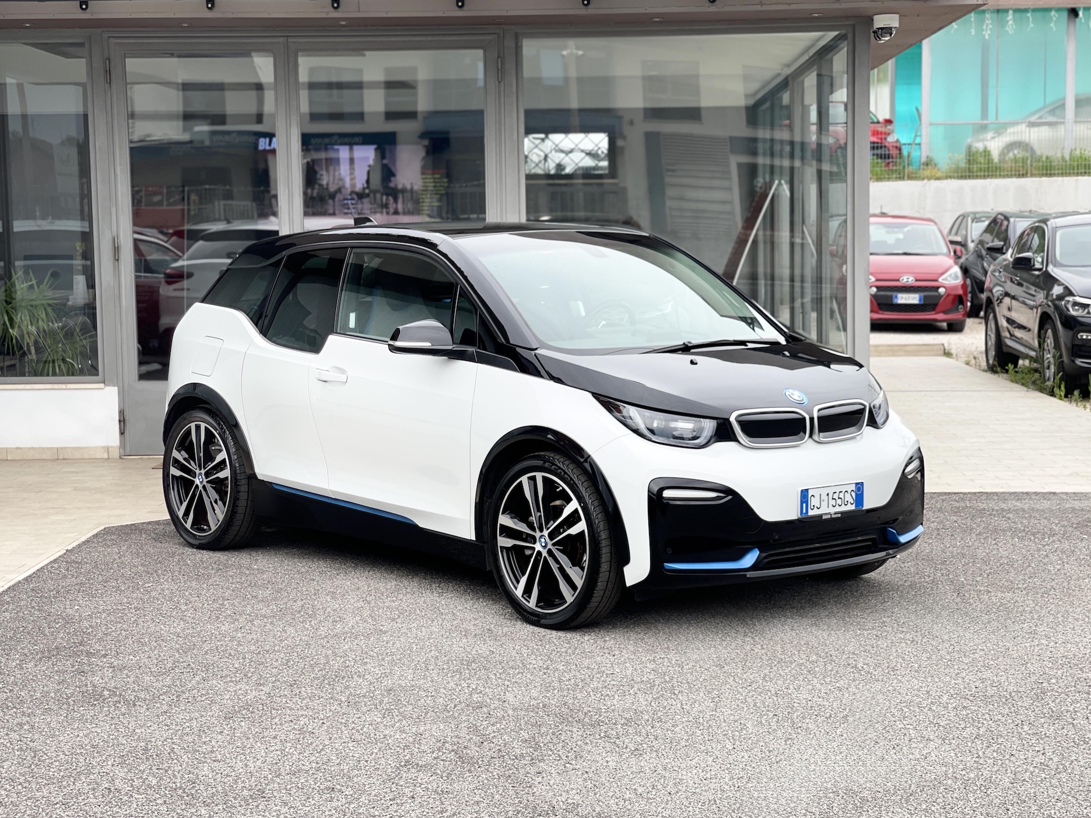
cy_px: 409
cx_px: 546
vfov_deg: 22.9
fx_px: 2017
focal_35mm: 64
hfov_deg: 30.3
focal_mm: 7.5
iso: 25
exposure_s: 1/121
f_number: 2.2
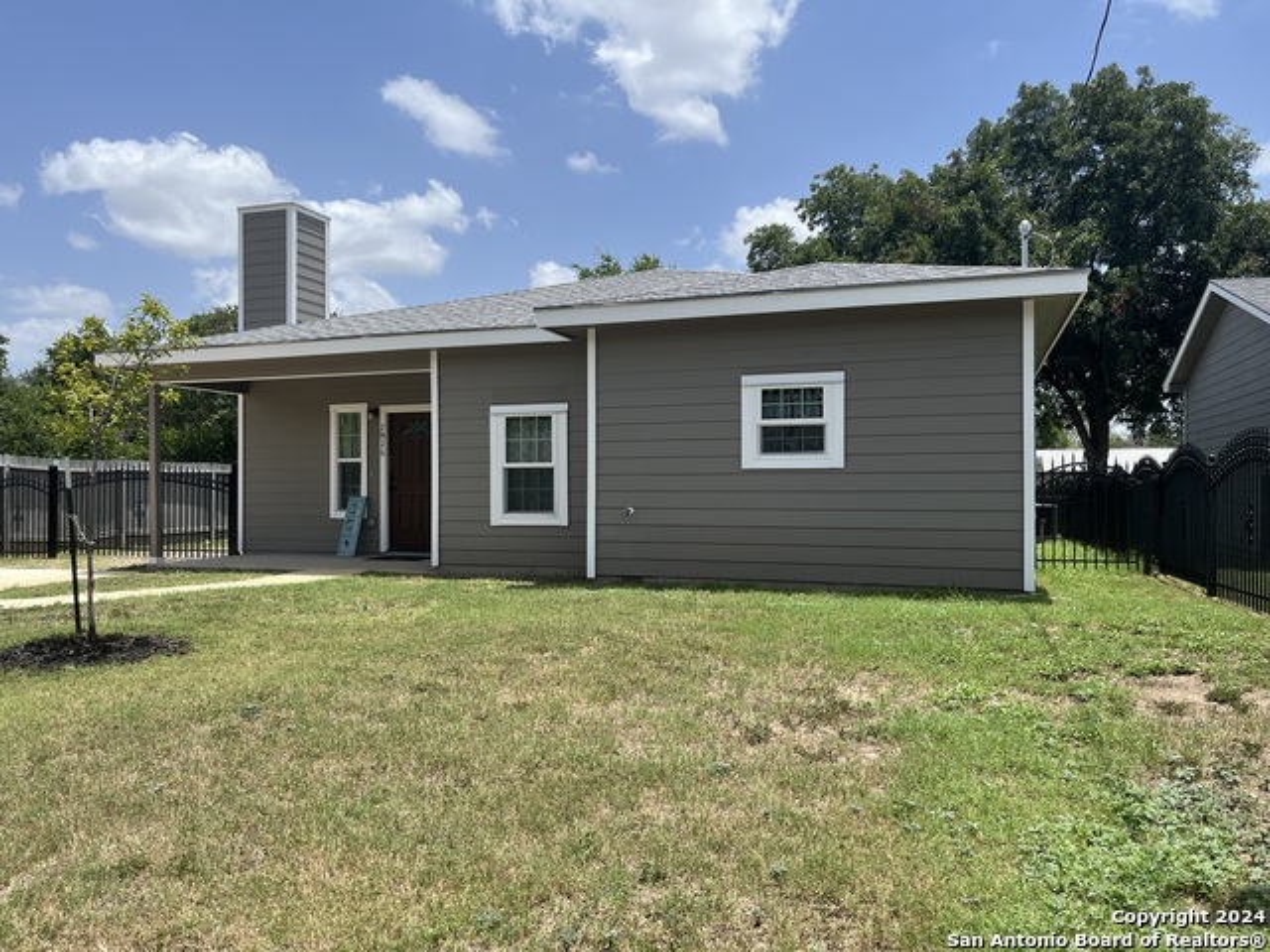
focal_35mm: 26
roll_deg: +0.1
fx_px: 954
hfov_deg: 67.3
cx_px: 635
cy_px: 476
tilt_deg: +0.9
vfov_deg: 53.1
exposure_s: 1/3413
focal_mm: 5.1
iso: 50
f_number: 1.6
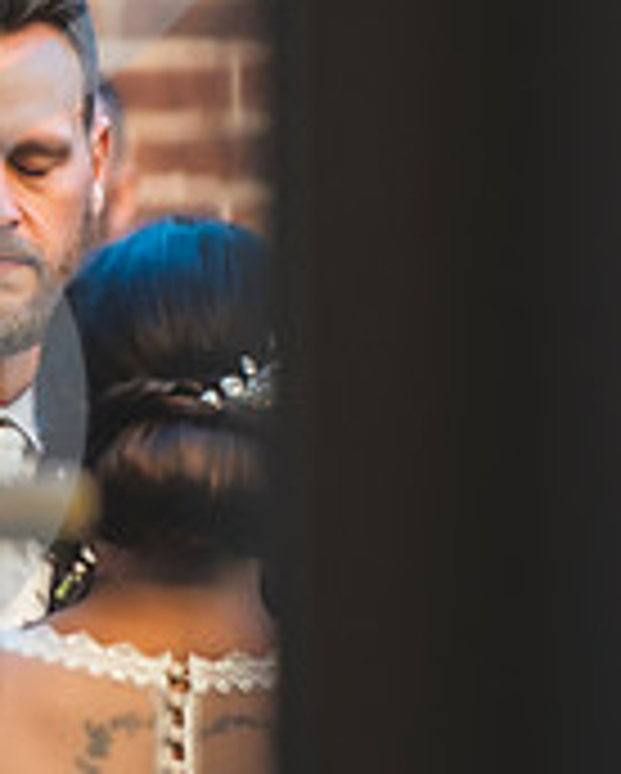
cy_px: 205
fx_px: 14677
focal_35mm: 640
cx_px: -433
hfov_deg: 2.4
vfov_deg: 3.0
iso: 640
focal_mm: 200
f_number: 2.8
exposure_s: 1/640
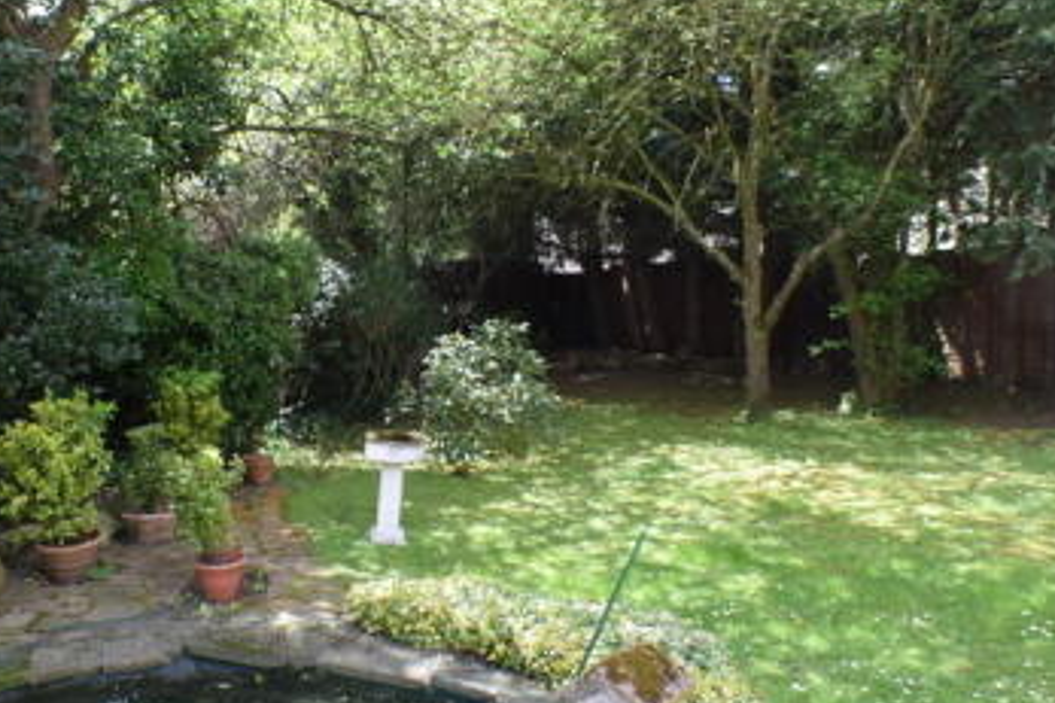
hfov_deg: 38.7
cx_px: 412
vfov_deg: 26.5
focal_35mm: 51
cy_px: 358
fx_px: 1494
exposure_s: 1/160
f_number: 6.3
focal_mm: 18
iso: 400
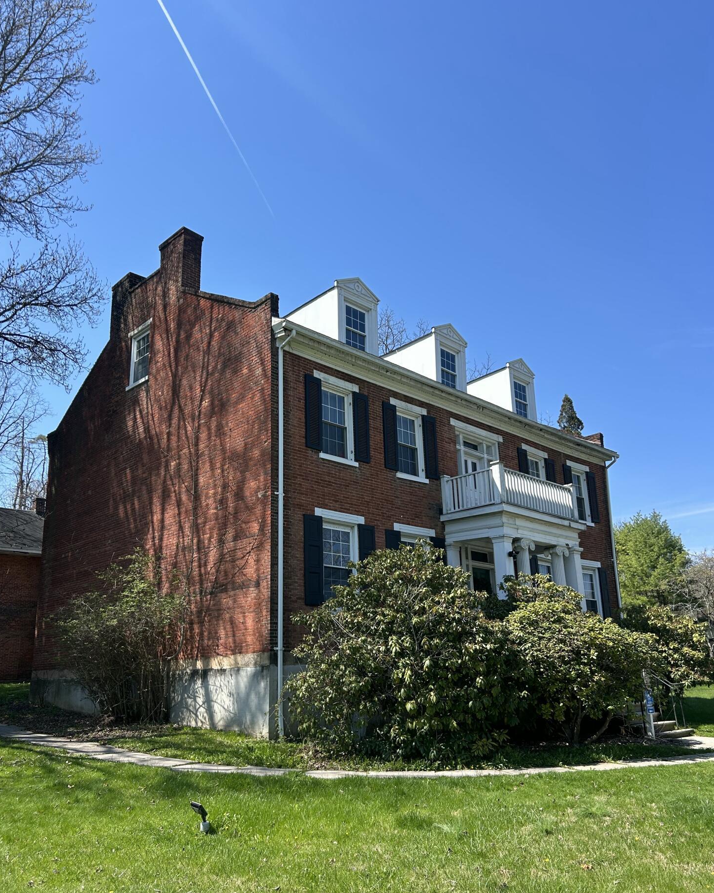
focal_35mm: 28
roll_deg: +1.4
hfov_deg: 51.5
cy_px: 485
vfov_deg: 62.1
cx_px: 351
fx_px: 740
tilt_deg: +14.3
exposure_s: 1/2208
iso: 50
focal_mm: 5.7
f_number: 1.5
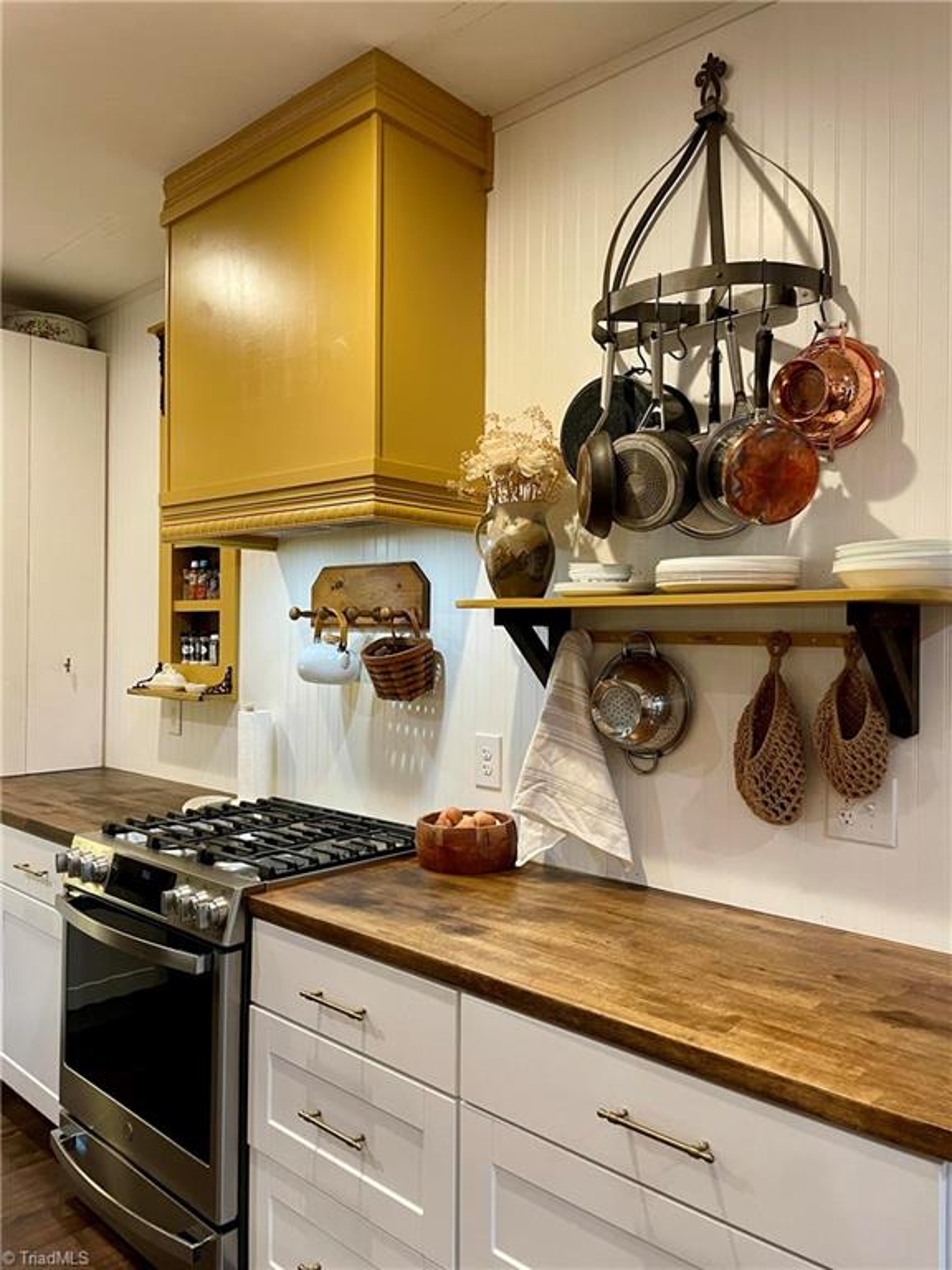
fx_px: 953
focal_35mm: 26
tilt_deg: +1.1
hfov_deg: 53.1
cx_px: 476
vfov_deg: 67.3
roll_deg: +0.1
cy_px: 635
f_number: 1.6
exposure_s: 1/60
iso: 250
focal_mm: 4.2
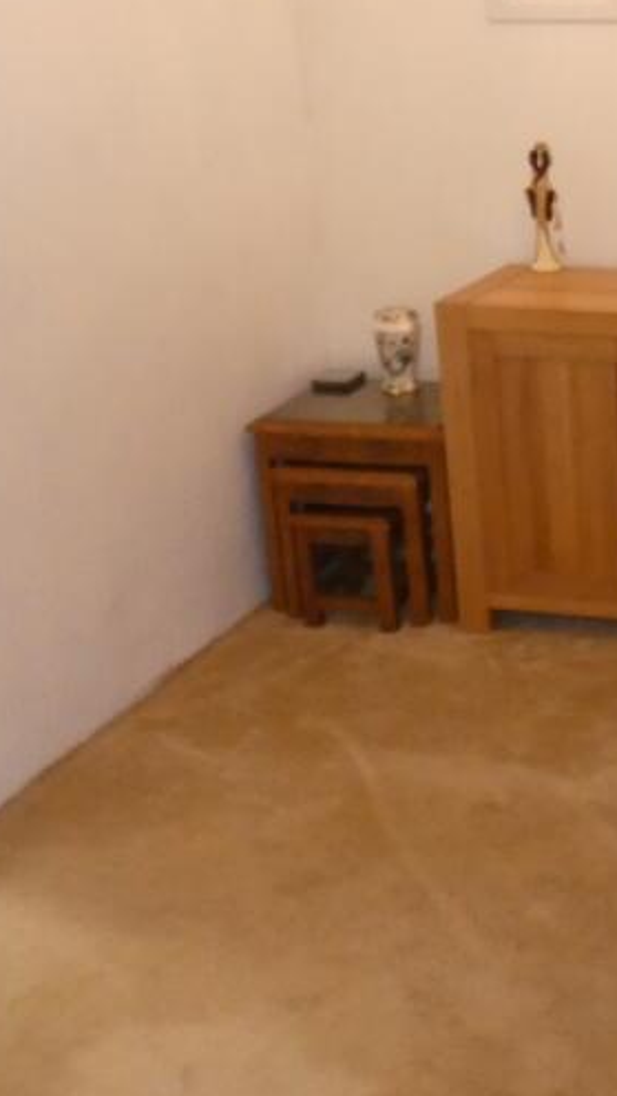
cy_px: 327
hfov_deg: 22.4
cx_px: 891
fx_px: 1309
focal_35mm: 45
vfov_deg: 44.5
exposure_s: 1/60
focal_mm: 3.6
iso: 640
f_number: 2.8
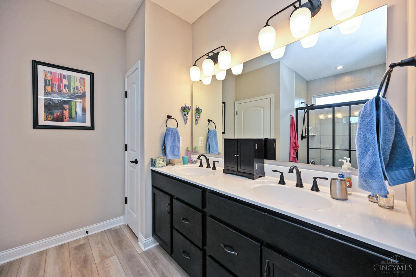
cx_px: 208
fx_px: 162
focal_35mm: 14
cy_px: 138
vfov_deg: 81.2
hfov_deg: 104.3
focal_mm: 14
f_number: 5
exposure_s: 1/100
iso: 200
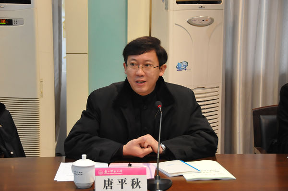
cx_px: 144
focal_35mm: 78
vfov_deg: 17.4
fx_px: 623
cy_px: 96
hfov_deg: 26.0
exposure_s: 1/20
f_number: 4.8
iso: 1600
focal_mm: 52
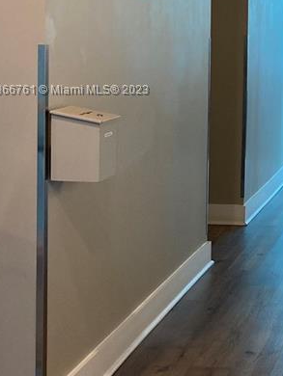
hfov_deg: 16.9
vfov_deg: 24.1
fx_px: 871
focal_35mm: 80
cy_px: 91
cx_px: 407
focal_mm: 4.25
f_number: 1.8
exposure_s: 1/60
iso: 160
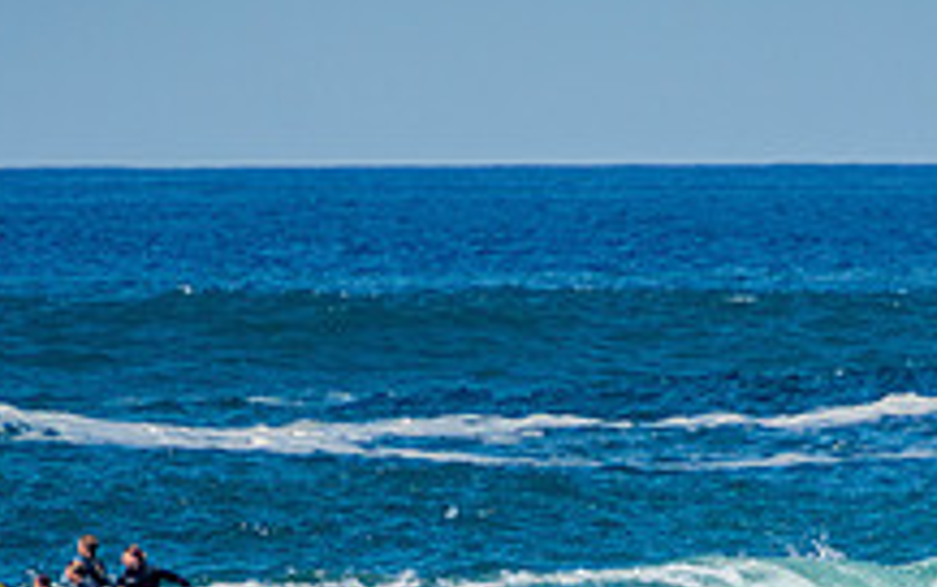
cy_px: 688
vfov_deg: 0.8
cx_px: 669
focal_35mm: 1695
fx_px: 43318
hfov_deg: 1.2
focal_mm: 400
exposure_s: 1/2000
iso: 400
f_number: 5.6
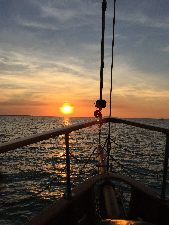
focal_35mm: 30
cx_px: 82
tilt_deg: +0.8
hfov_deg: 46.8
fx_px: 195
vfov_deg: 60.0
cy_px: 115
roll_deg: -1.5
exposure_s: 1/2475
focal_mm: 4.15
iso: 32
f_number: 2.2
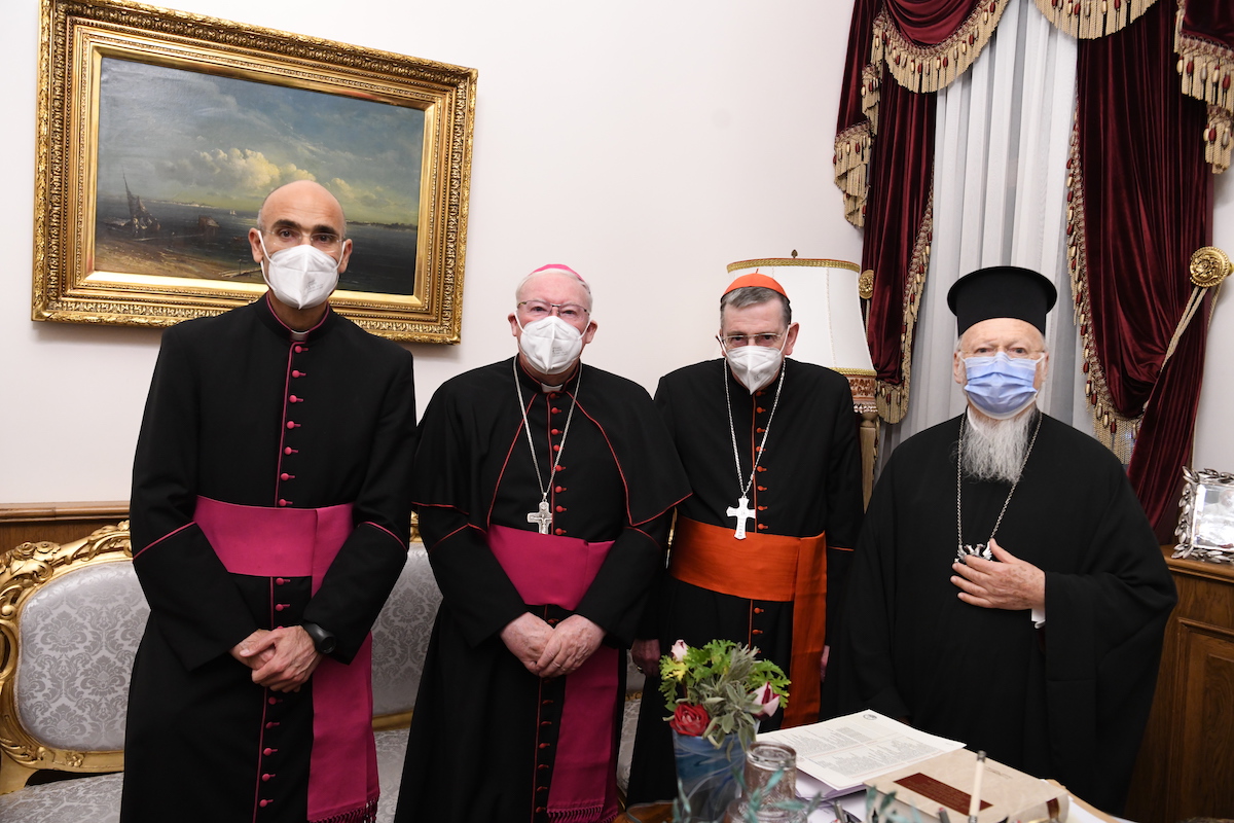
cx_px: 617
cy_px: 412
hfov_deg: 63.7
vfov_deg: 45.0
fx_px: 994
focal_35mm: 29
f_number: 4.5
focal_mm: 29
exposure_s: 1/80
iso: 3200
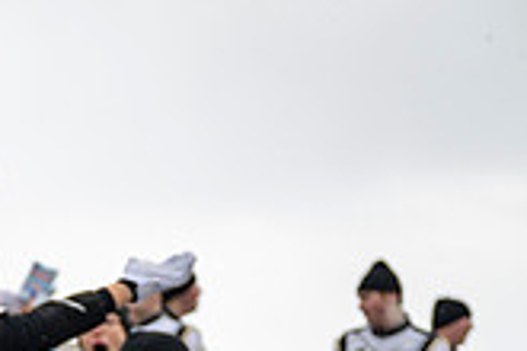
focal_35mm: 151
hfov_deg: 12.9
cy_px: 589
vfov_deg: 8.8
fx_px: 2210
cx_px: -256
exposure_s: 1/500
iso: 160
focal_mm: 43
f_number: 2.8
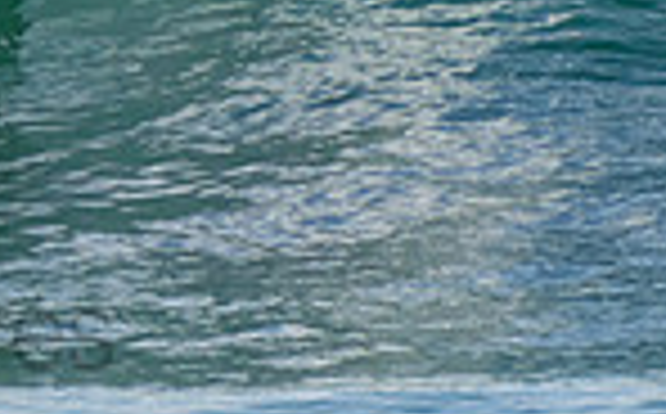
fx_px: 43532
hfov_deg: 0.9
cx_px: -234
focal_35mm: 2402
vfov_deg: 0.5
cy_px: -416
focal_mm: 400
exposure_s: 1/2000
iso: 220
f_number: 5.6
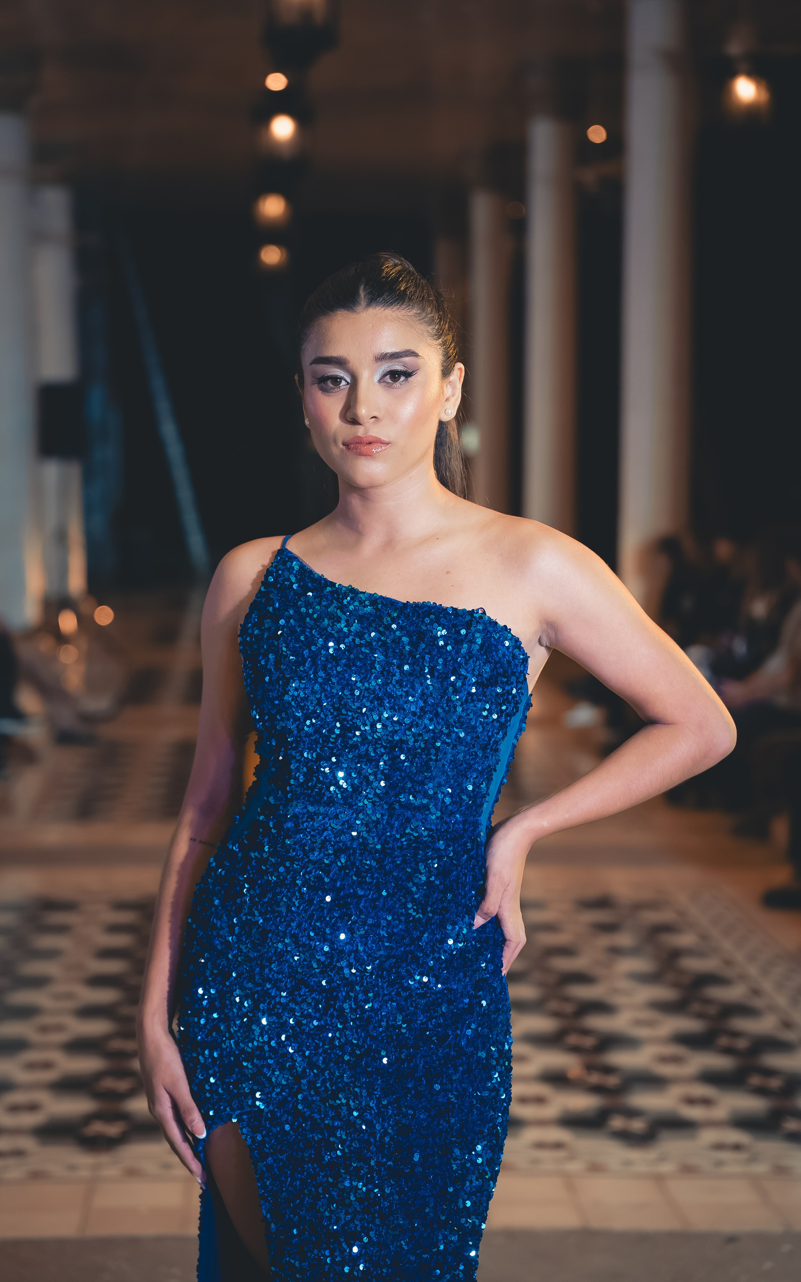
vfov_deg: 28.6
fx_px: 2515
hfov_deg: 18.1
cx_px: 388
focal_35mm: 72
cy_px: 638
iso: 2000
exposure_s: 1/200
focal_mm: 70
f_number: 2.8
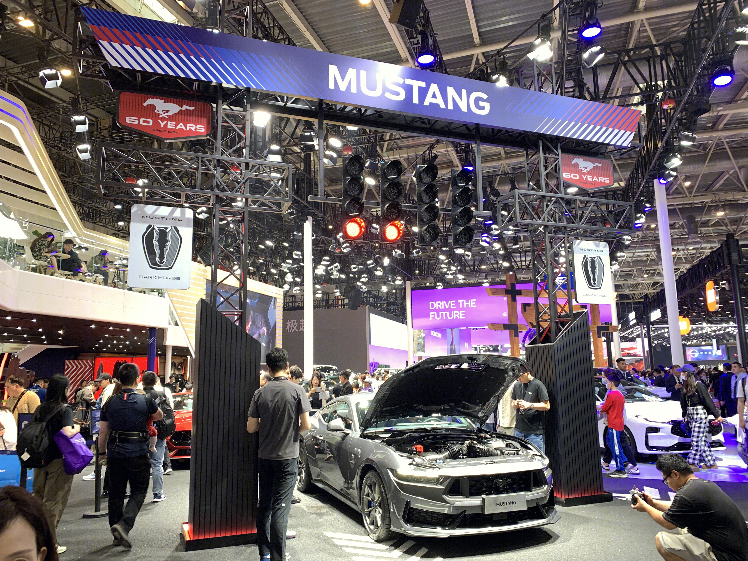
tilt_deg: +10.0
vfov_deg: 53.1
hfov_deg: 67.3
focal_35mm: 26
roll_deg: +1.0
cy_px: 280
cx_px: 374
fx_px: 562
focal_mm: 4.25
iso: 64
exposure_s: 1/48
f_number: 1.8
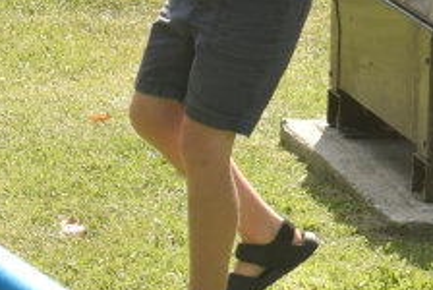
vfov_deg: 4.0
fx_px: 4191
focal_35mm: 348
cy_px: -38
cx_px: -99
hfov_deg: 5.9
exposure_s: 1/250
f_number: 8
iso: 200
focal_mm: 52
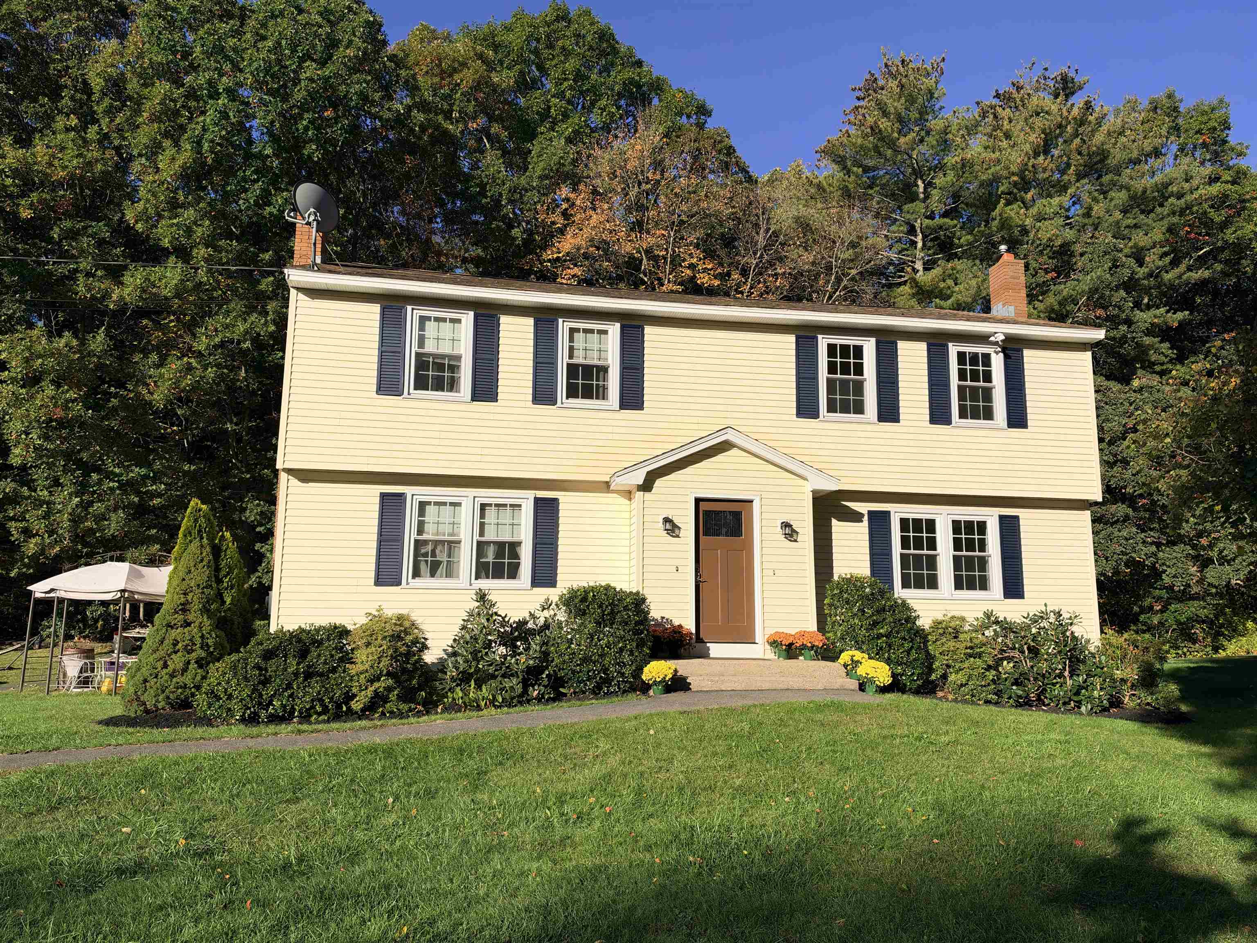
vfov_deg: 54.9
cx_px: 628
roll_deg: -0.4
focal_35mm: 25
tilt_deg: +9.8
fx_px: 908
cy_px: 472
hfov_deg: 69.4
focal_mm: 6.93
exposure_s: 1/7143
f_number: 1.8
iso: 64
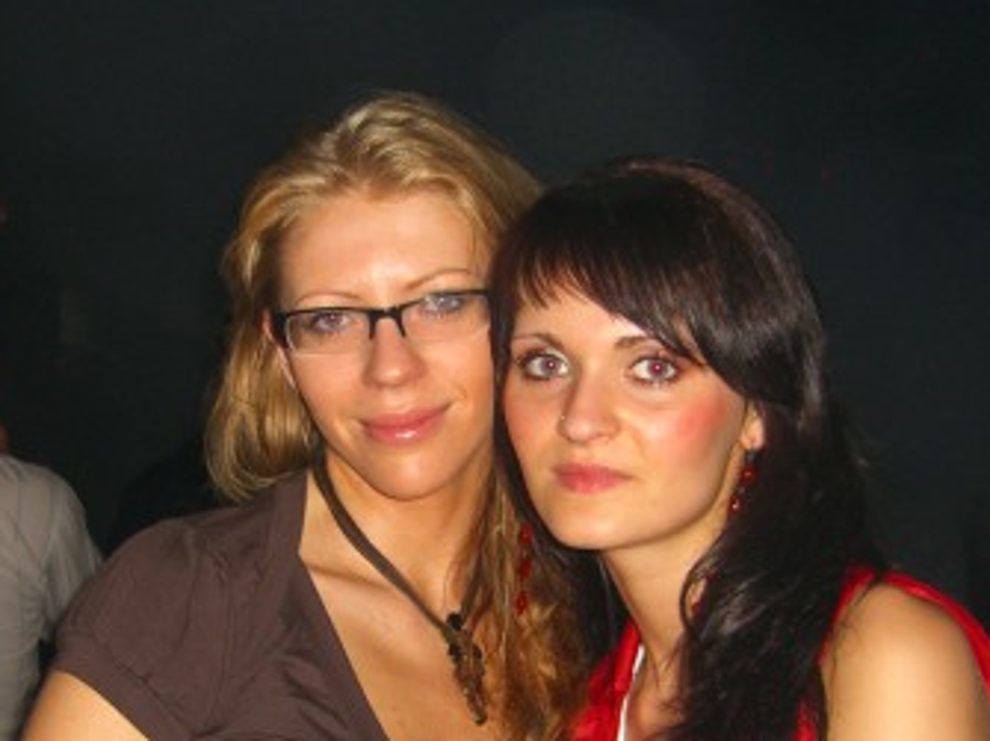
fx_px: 1944
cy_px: 585
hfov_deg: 28.5
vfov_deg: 21.4
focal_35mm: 68
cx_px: 431
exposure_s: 1/60
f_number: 2.8
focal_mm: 7.9
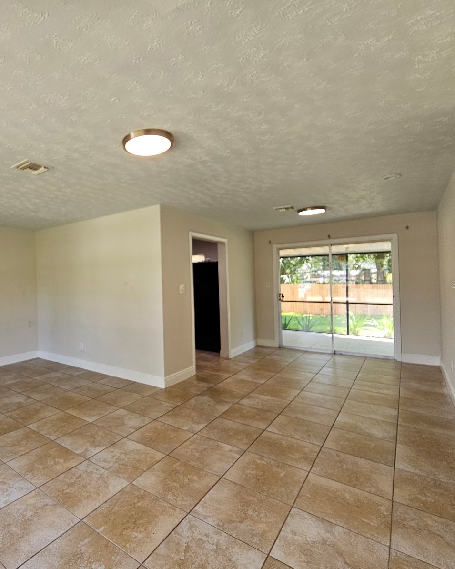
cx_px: 115
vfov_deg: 89.6
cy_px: 284
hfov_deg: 71.8
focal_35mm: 17
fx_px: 286
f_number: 2.2
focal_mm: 2.2
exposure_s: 1/77.4
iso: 64
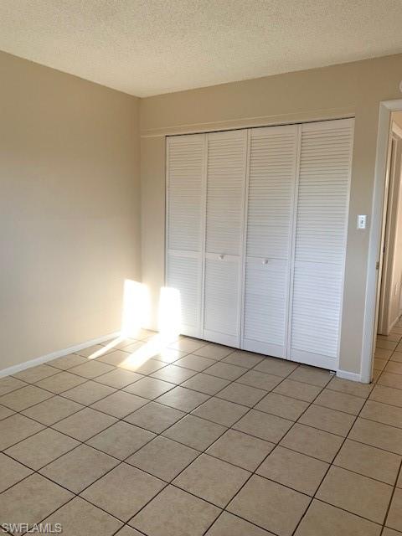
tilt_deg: -6.3
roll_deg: -0.1
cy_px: 268
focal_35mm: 26
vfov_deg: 67.3
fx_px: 403
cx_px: 201
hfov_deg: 53.1
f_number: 1.8
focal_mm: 4.25
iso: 40
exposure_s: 1/122
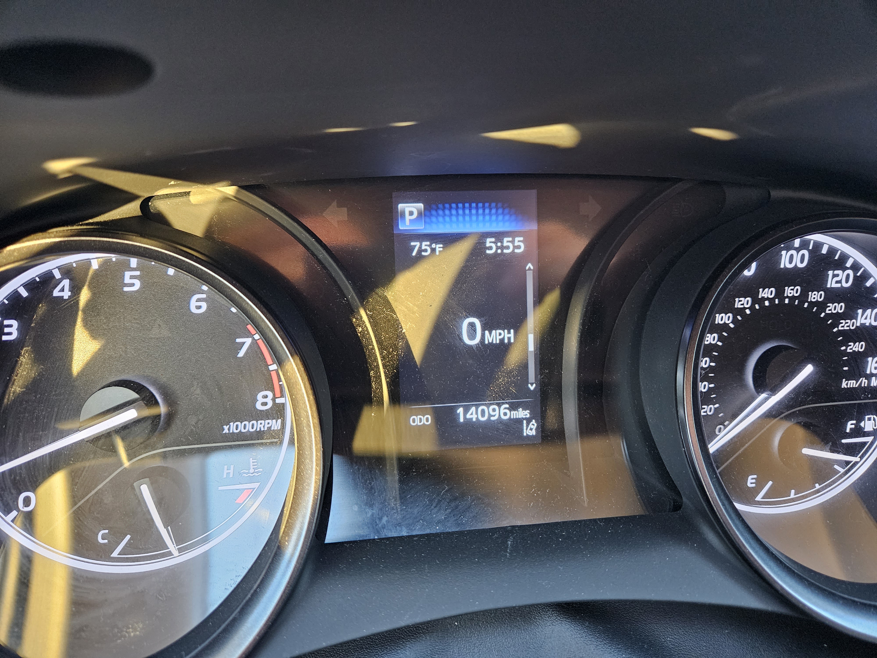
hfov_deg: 73.9
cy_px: 329
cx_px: 438
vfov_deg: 58.9
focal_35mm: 23
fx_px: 583
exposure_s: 1/60
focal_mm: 5.4
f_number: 1.8
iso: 640
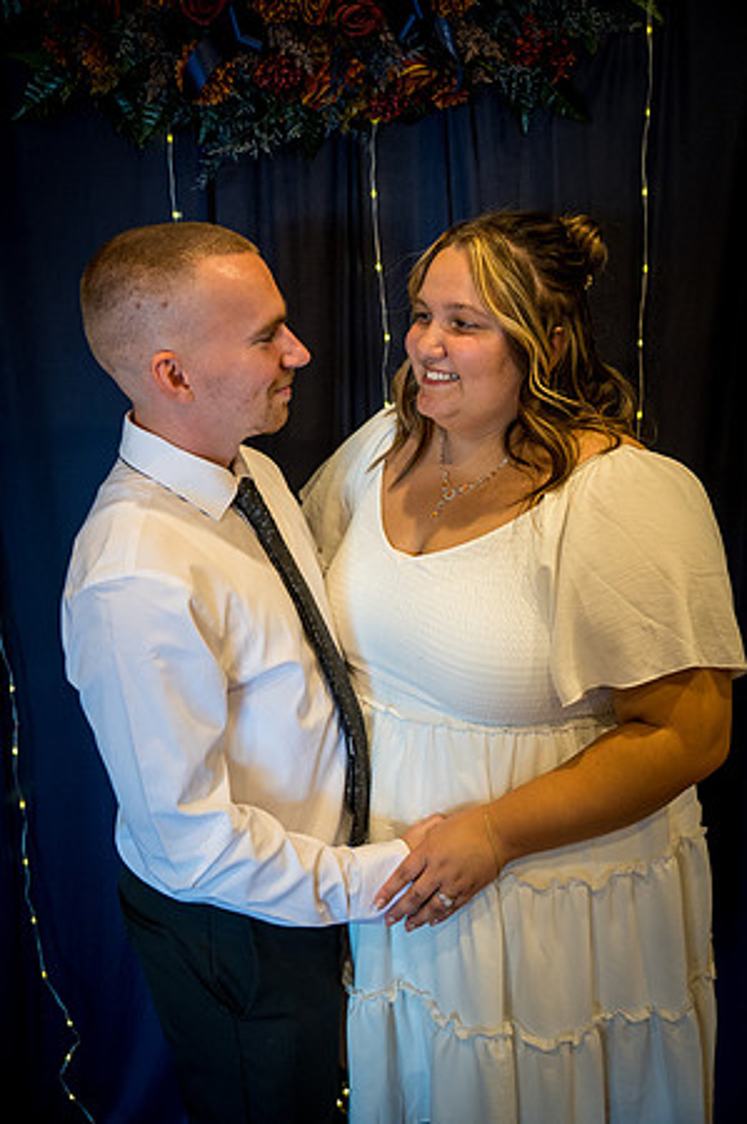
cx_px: 374
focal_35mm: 35
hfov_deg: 37.8
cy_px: 562
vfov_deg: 54.5
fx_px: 1092
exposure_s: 1/125
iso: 3200
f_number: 4
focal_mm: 35
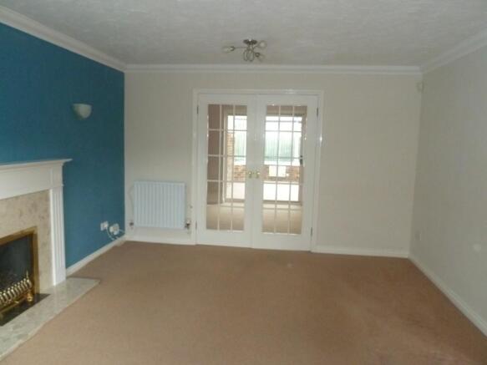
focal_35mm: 25
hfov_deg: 69.4
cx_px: 244
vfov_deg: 54.9
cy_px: 182
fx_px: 352
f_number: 3.3
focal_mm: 4.1
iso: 400
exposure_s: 1/60
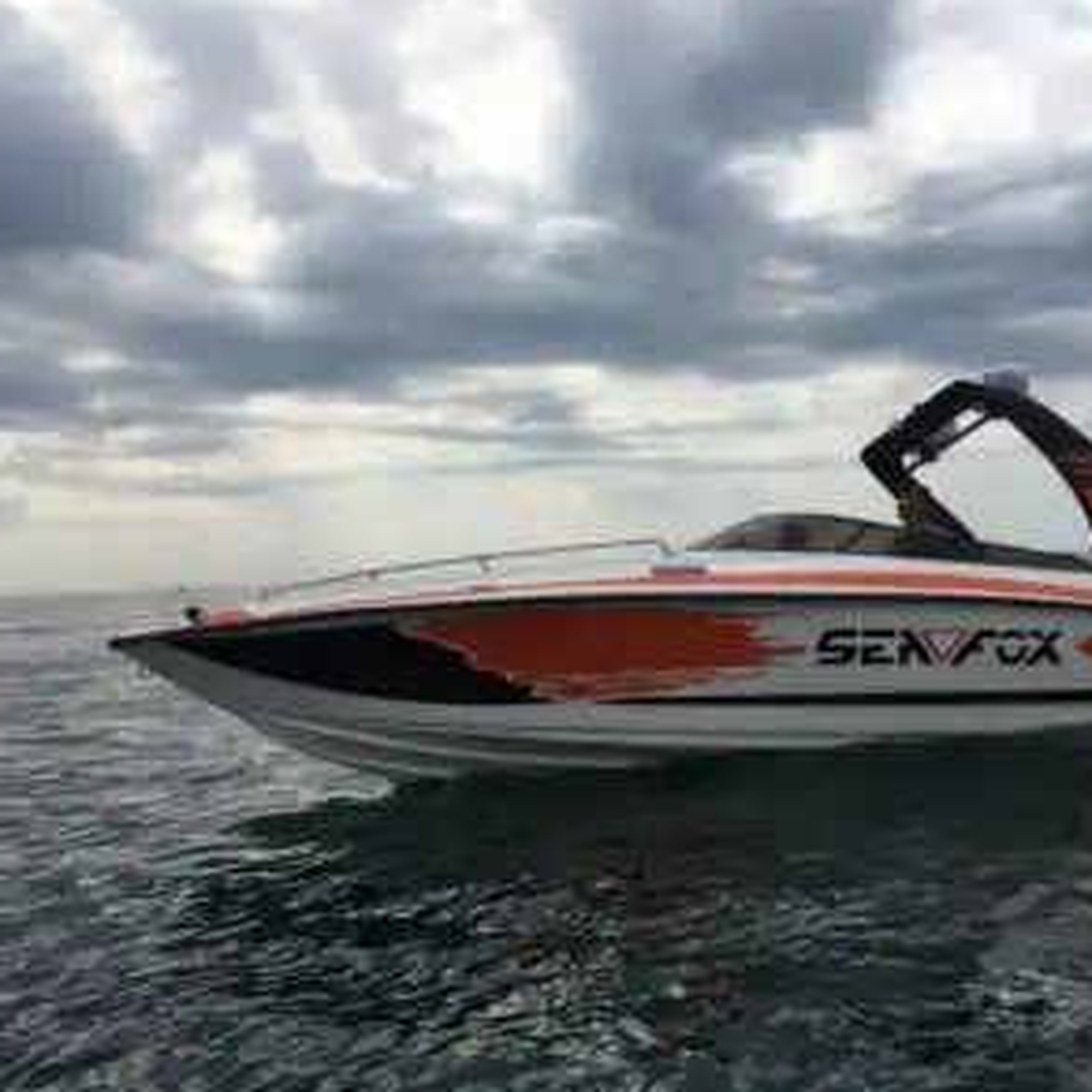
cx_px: 626
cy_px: 544
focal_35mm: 35
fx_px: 1249
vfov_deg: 47.2
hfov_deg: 47.1
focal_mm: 4.15
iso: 25
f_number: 2.2
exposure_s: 1/3205
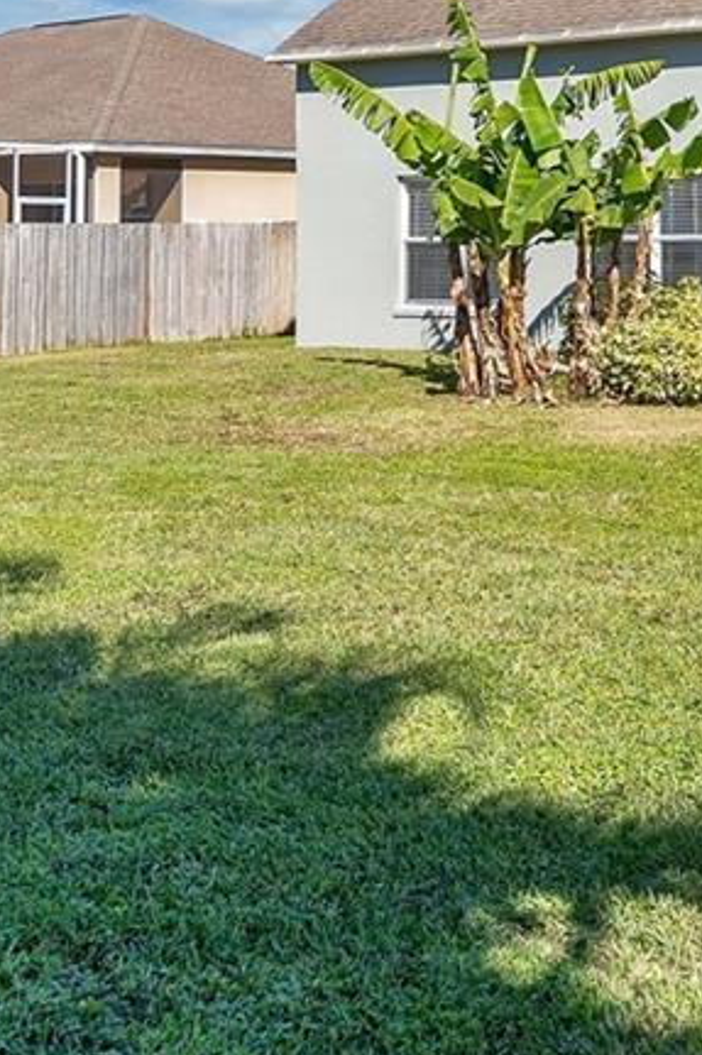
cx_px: 675
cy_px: 34
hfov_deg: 24.9
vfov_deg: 35.1
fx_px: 1522
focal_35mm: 52
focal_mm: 14
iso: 100
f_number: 5
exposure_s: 1/800
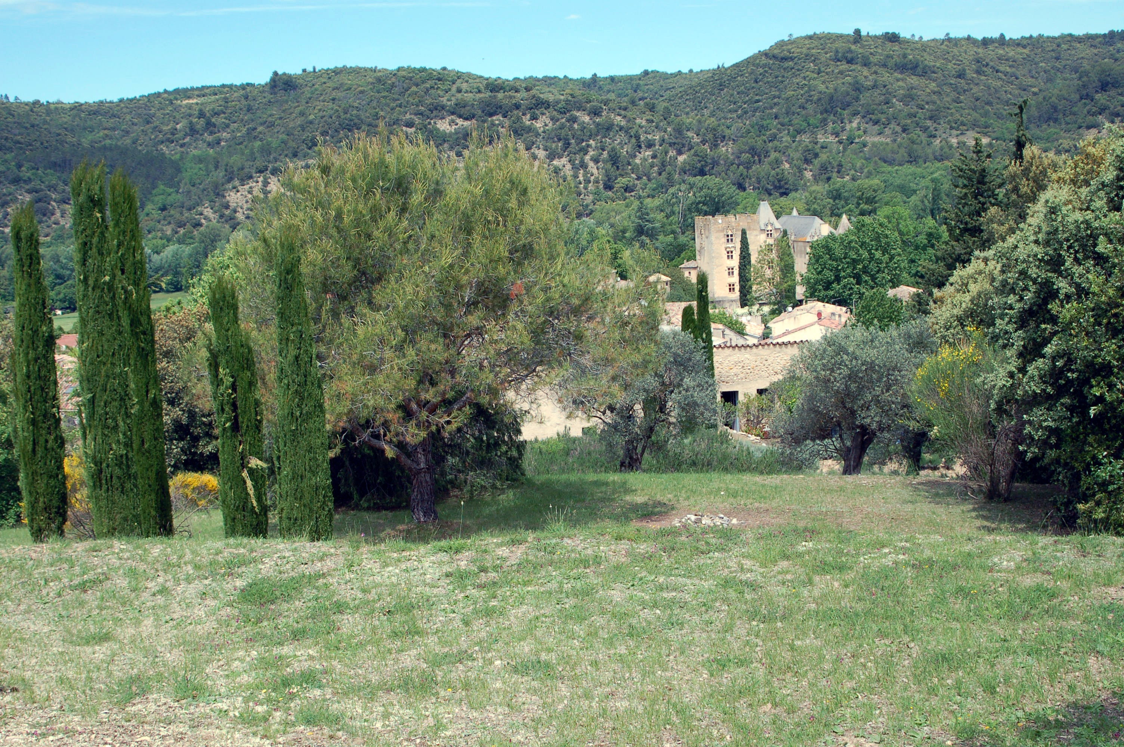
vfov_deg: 31.8
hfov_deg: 46.4
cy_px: 374
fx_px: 1310
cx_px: 562
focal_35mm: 42
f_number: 9
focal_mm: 28
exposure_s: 1/320
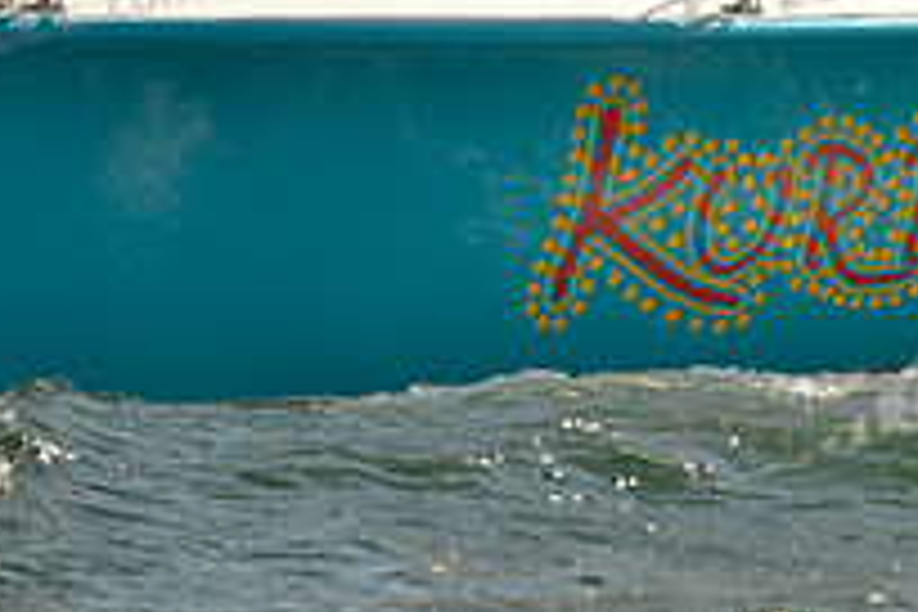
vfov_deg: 3.9
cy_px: -250
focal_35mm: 347
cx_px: 441
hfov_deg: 5.9
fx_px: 8848
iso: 200
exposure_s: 1/1250
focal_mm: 122
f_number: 7.1
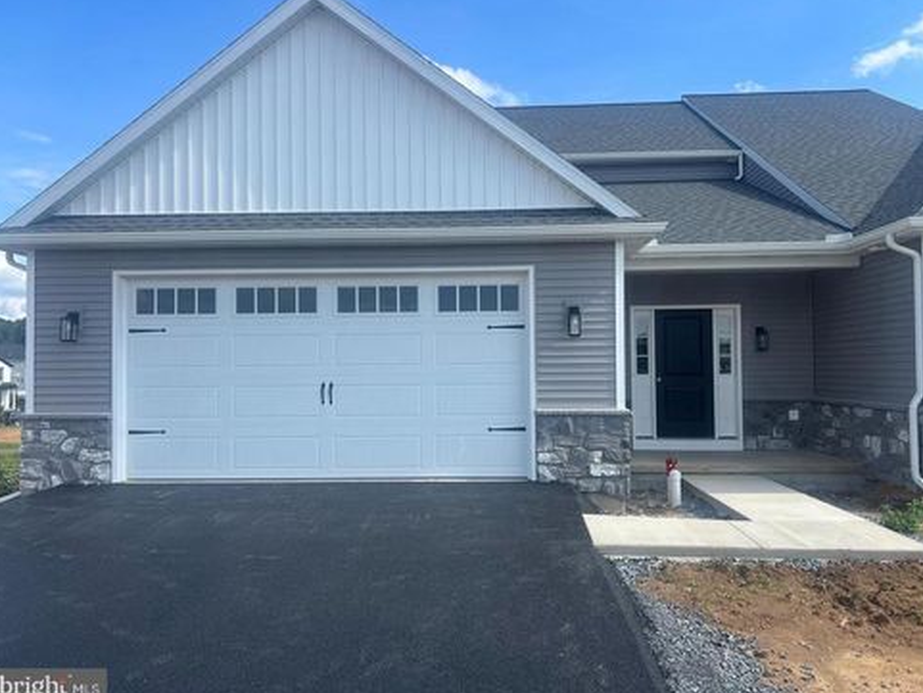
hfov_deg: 65.3
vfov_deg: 51.4
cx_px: 470
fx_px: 720
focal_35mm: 27
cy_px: 346
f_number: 1.5
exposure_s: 1/3077
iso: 50
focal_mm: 5.7
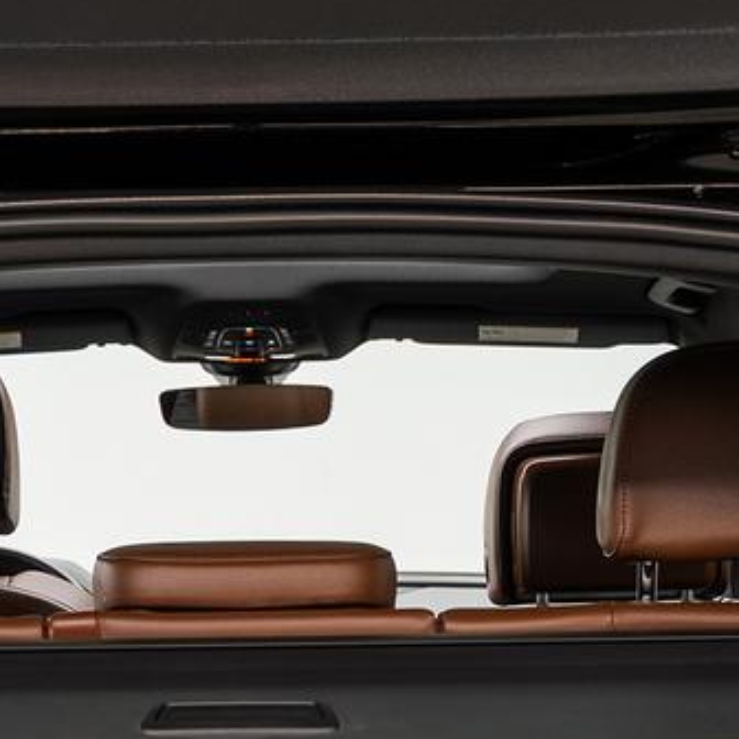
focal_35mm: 110
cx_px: 246
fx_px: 2657
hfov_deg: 15.8
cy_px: 1040
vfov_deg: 14.9
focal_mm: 30.2
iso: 100
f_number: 5.6
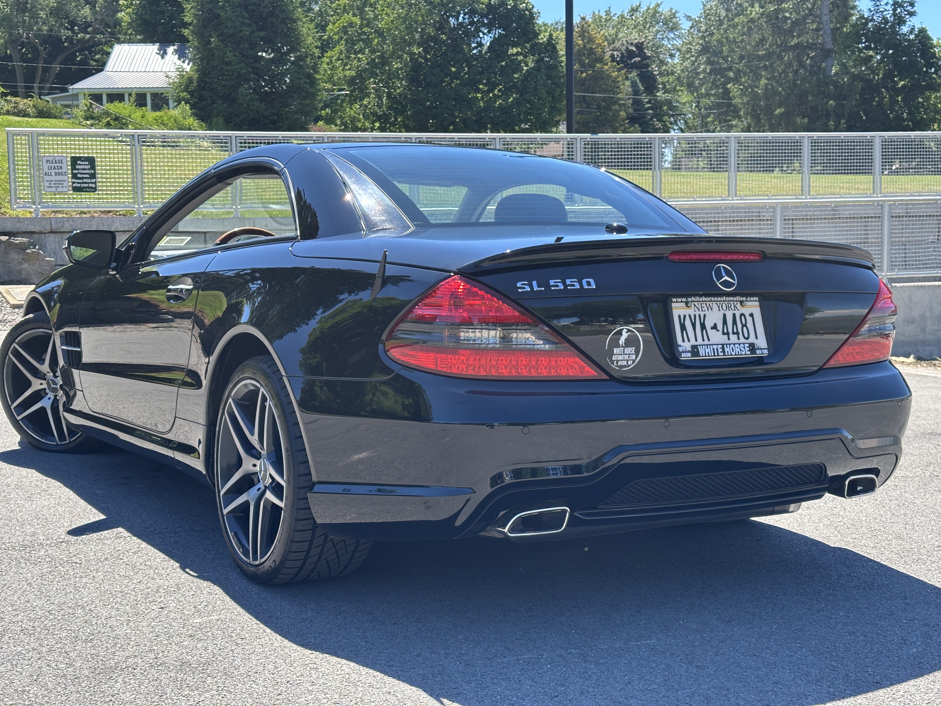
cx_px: 470
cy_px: 353
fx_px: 1305
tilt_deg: -5.3
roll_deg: +1.5
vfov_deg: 30.3
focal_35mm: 48
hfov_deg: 39.7
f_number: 1.78
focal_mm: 6.86
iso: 64
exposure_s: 1/919
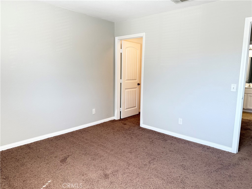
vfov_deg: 56.8
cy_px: 94
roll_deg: -1.5
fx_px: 175
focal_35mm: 24
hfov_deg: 71.6
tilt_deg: -8.9
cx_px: 126
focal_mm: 6.76
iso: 200
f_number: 1.78
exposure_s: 1/120
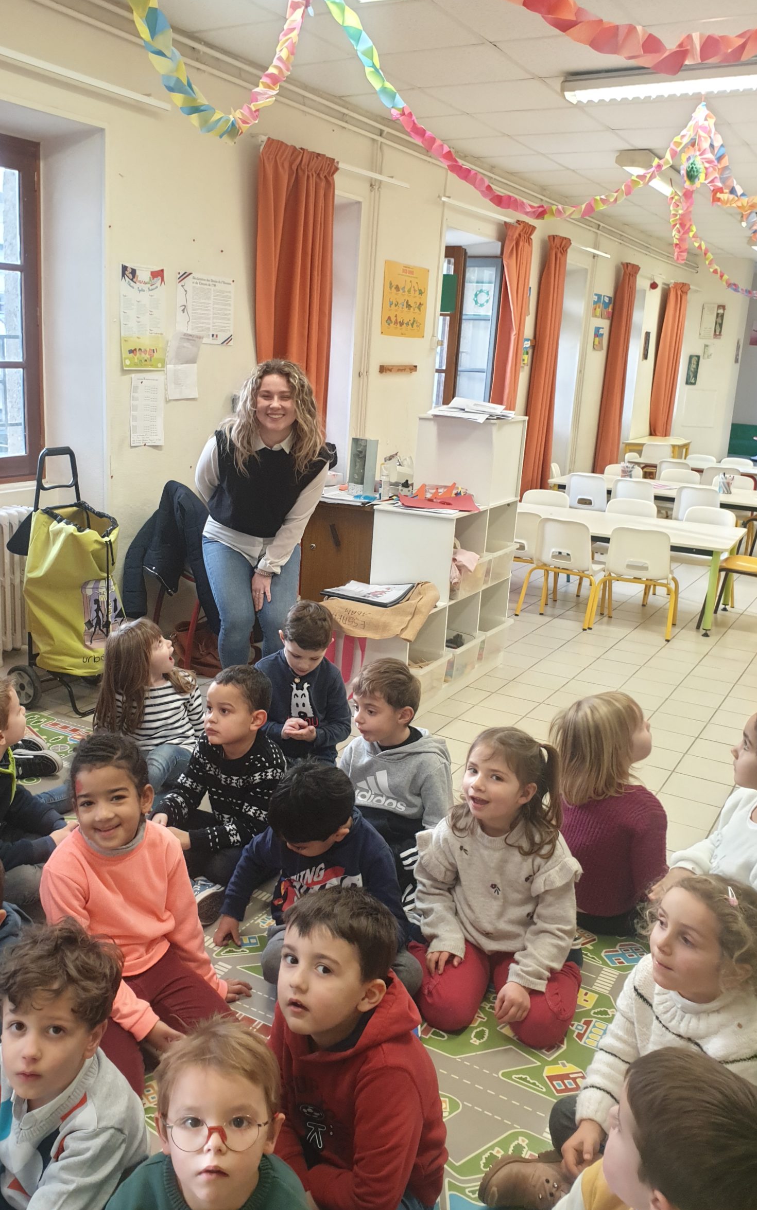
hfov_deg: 41.7
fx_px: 990
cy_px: 591
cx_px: 305
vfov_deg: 62.9
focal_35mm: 30
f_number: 2.4
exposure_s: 1/50
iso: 250
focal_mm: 4.3
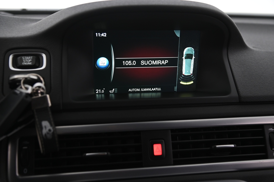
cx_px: 137
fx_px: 350
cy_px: 91
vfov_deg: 29.2
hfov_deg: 42.8
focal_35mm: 46
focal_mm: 46
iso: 2000
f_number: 4
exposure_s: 1/40
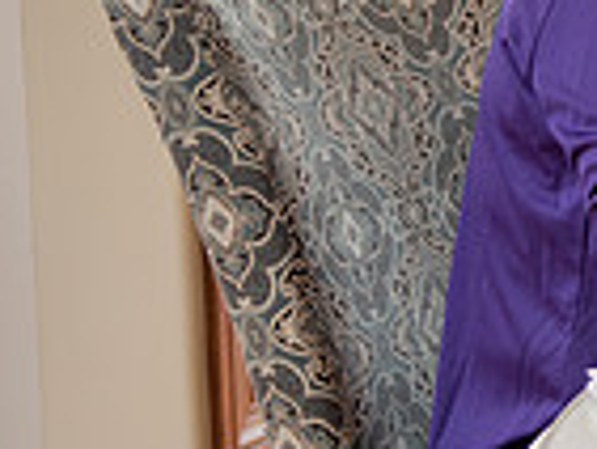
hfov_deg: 9.7
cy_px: 91
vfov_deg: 7.8
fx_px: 3280
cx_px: 1173
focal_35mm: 190
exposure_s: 1/200
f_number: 3.2
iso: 500
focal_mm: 48
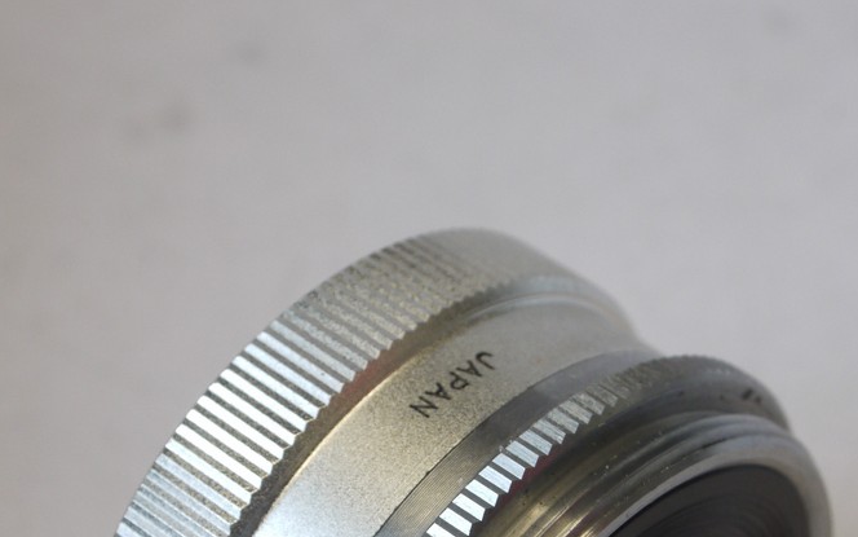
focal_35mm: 134
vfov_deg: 9.7
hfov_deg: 15.6
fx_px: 3133
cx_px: 526
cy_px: 560
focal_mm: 35
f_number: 9
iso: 400
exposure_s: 1/25
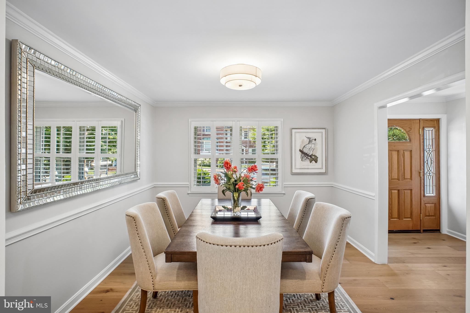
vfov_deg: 72.0
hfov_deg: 95.0
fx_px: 215
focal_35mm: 16
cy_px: 156
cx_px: 235
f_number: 8
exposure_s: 1/15
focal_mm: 11
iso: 500
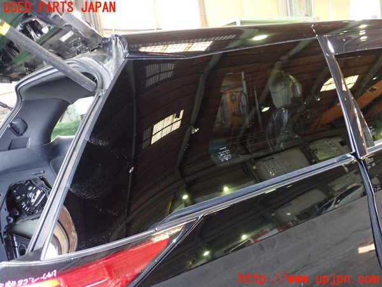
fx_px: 331
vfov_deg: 46.8
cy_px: 144
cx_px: 191
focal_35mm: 30
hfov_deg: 60.0
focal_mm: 5.4
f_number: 2.3
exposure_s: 1/30
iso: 500
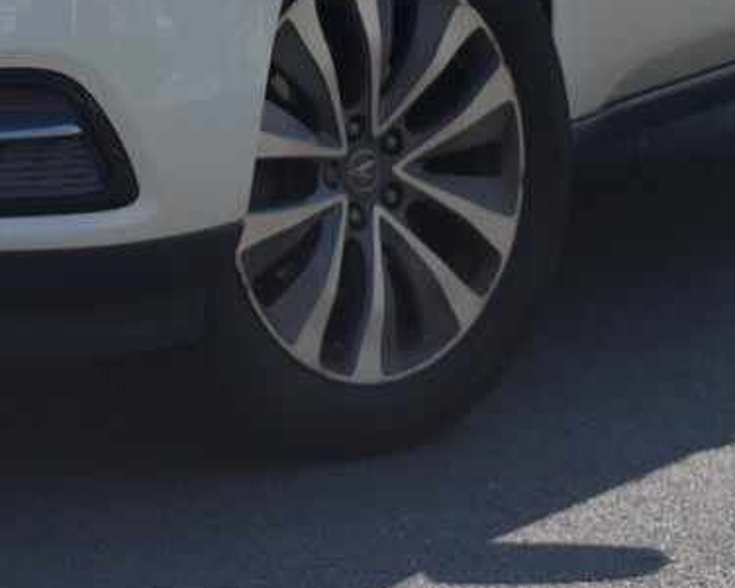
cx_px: 110
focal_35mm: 344
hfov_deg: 5.6
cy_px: -284
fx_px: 7483
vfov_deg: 4.5
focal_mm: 85
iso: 160
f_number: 1.8
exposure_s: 1/8000
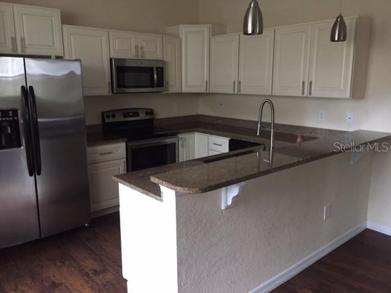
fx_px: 328
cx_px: 196
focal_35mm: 29
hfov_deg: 61.7
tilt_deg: -11.8
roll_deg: -1.3
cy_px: 146
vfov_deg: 48.2
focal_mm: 4.15
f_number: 2.2
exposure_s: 1/30
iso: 250
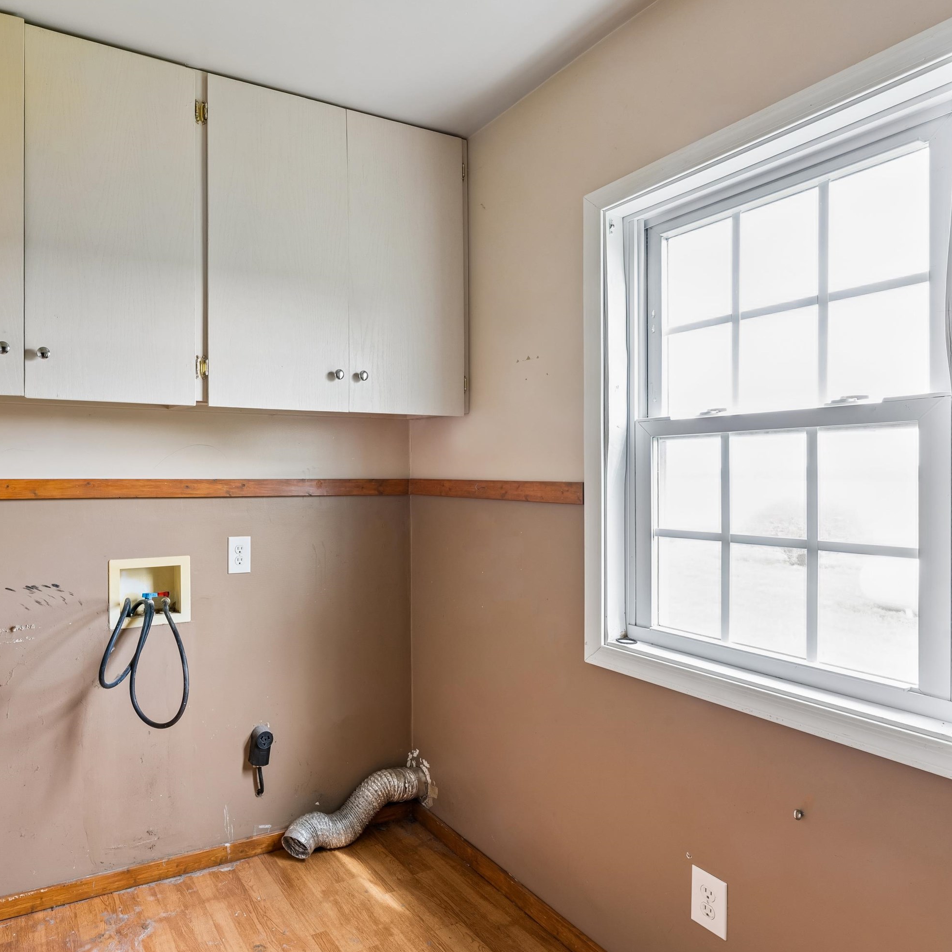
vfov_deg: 71.6
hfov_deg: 69.7
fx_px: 660
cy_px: 482
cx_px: 322
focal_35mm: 21
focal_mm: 15.9
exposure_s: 1/2
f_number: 13
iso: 400
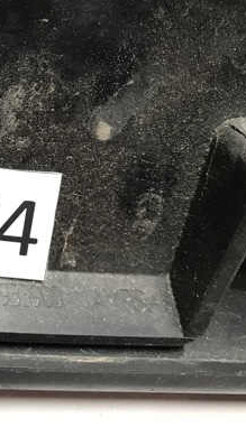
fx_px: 581
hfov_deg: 21.7
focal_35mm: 50
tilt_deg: -65.1
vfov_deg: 41.2
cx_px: -71
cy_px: 180
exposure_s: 1/17
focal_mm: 3.99
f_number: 1.8
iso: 80
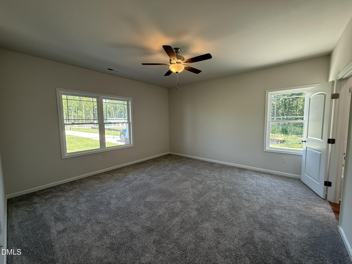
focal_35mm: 14
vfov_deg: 85.7
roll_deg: +0.3
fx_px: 142
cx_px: 176
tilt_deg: -4.2
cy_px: 132
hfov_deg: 102.1
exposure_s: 1/120
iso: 100
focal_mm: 2.22
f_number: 2.2
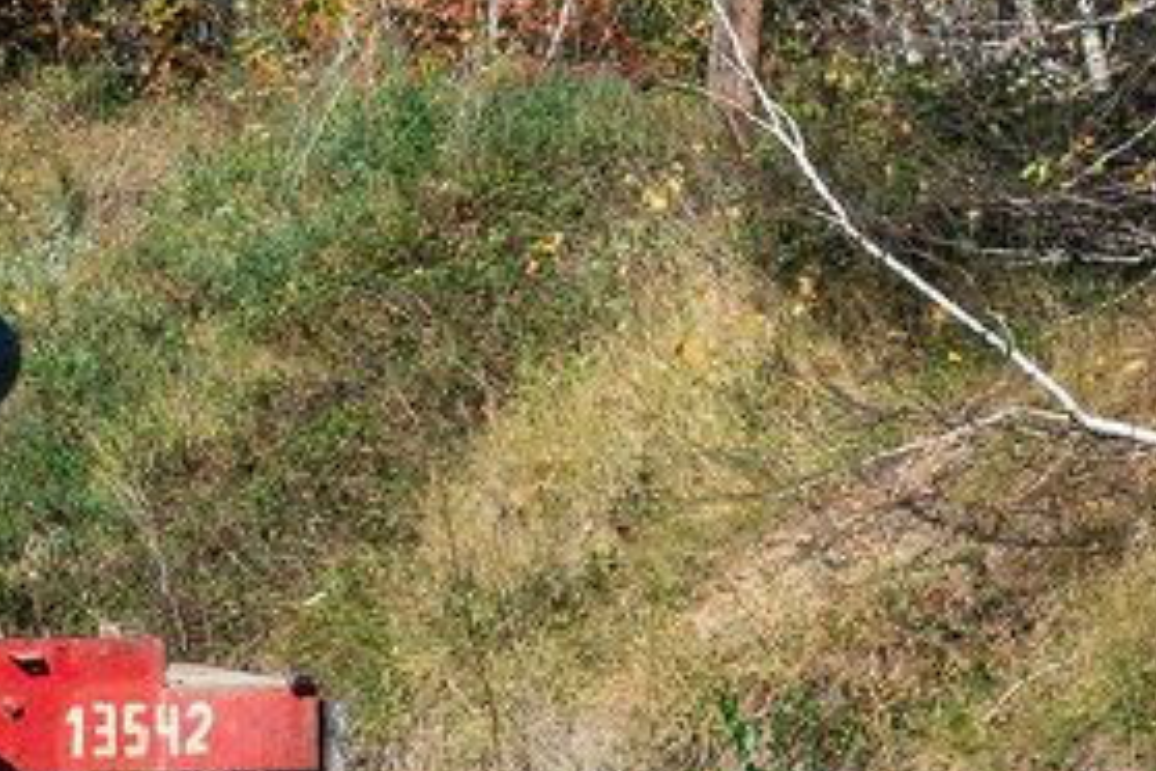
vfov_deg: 3.4
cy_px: 112
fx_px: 12876
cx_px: -323
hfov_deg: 5.1
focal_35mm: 401
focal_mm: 86
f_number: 8
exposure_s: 1/500
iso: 200
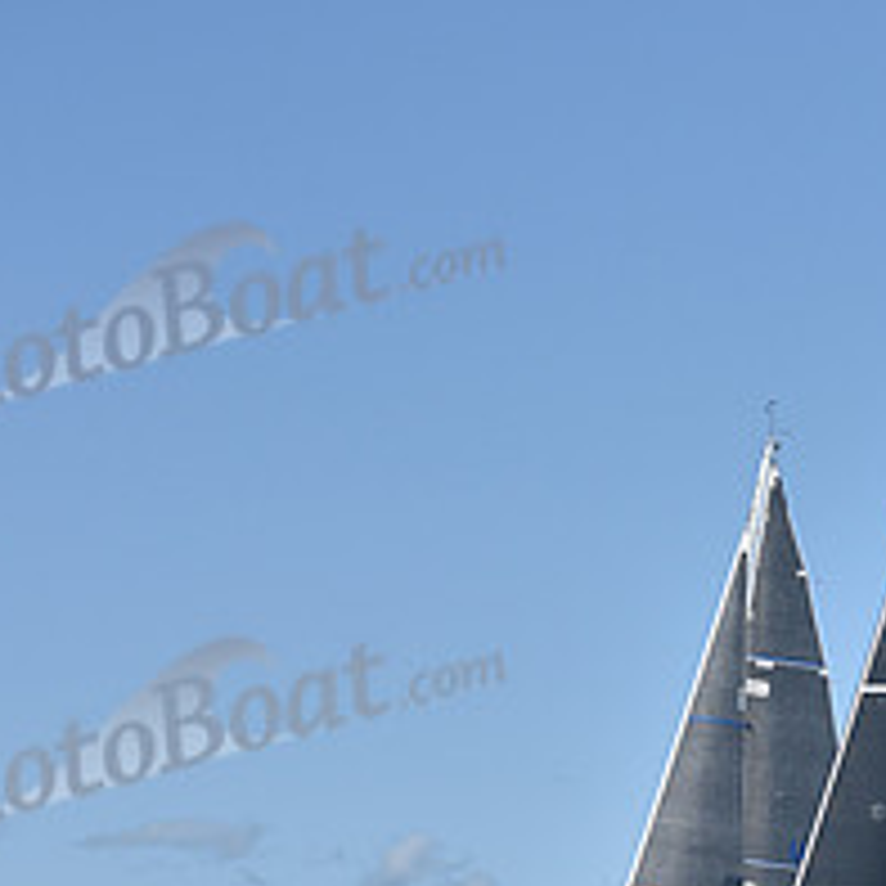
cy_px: 904
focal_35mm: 175
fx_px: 5068
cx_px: 740
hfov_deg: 10.0
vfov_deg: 9.9
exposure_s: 1/6400
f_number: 3.5
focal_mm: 70
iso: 250
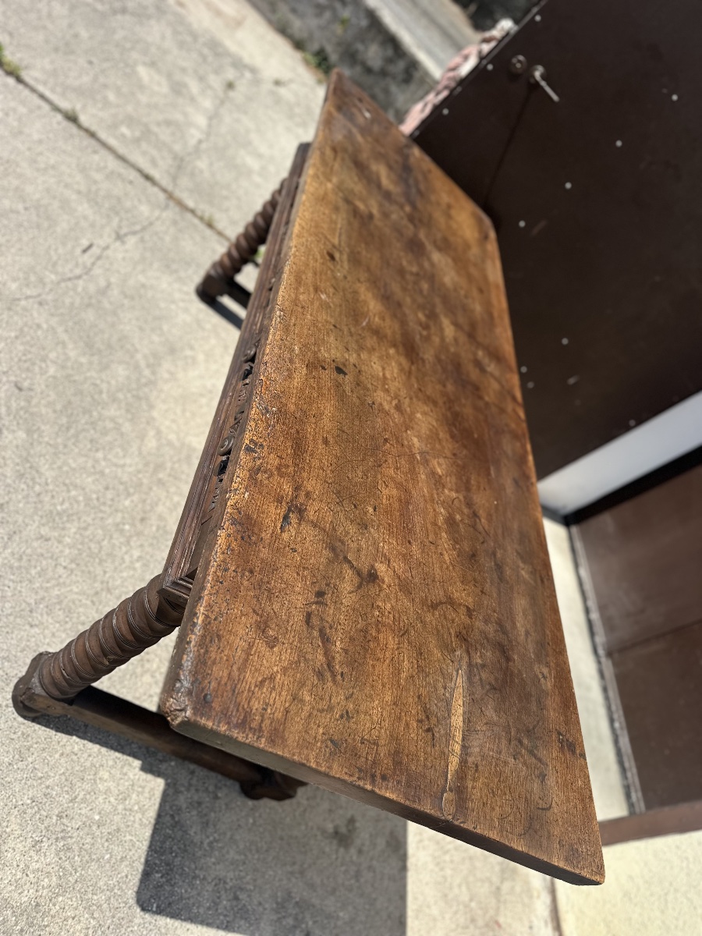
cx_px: 351
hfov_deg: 56.8
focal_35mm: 24
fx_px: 649
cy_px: 468
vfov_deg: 71.6
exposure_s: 1/4184
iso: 80
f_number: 1.78
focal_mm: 6.86
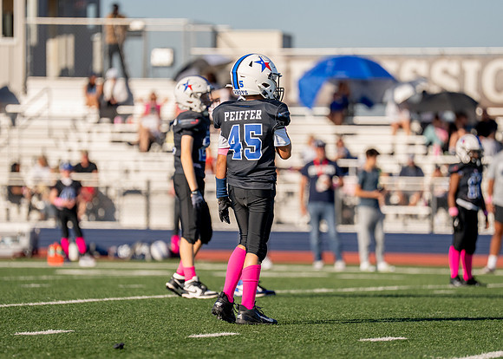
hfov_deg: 7.2
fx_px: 3978
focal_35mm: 279
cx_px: 253
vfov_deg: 5.2
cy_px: 187
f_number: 2.8
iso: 250
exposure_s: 1/5000
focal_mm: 200
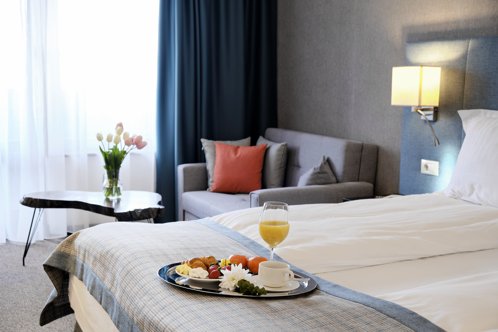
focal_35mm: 45
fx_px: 622
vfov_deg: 29.9
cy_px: 166
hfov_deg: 43.6
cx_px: 249
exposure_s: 1/2.5
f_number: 5
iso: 160
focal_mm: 30.2
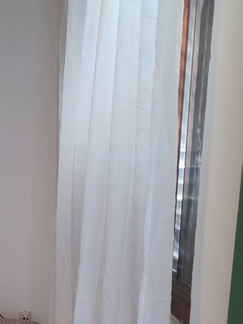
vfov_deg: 33.5
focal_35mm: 55
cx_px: -9
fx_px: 515
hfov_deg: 25.1
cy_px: 277
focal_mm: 4.6
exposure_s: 1/33
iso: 320
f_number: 2
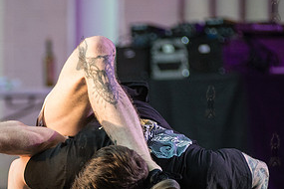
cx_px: 43
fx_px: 3029
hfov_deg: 5.4
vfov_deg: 3.6
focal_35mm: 384
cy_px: 156
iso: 2000
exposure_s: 1/320
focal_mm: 155
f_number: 3.2
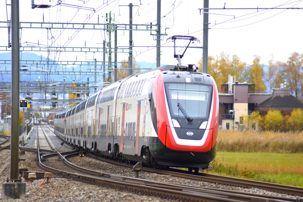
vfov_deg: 4.6
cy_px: 101
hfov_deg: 6.9
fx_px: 2525
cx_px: 152
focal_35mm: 300
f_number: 5.6
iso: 800
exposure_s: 1/500
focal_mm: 300
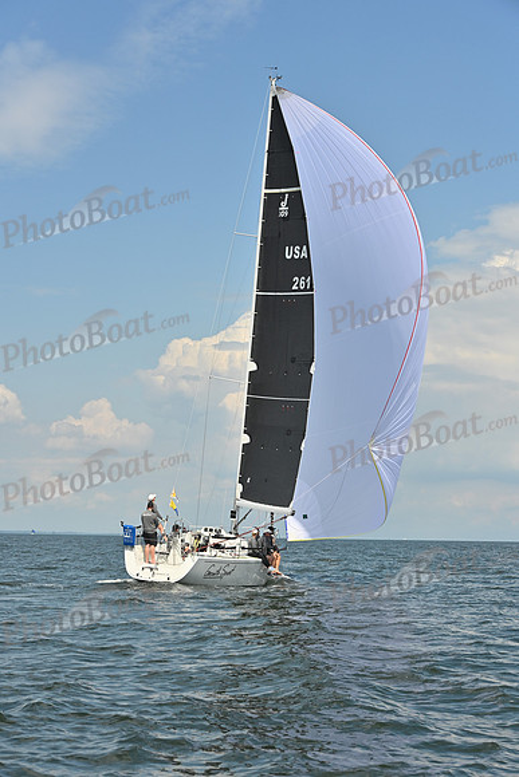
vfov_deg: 28.8
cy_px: 388
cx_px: 260
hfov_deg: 19.5
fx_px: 1513
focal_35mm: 70
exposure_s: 1/1600
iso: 320
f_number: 8
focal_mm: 70
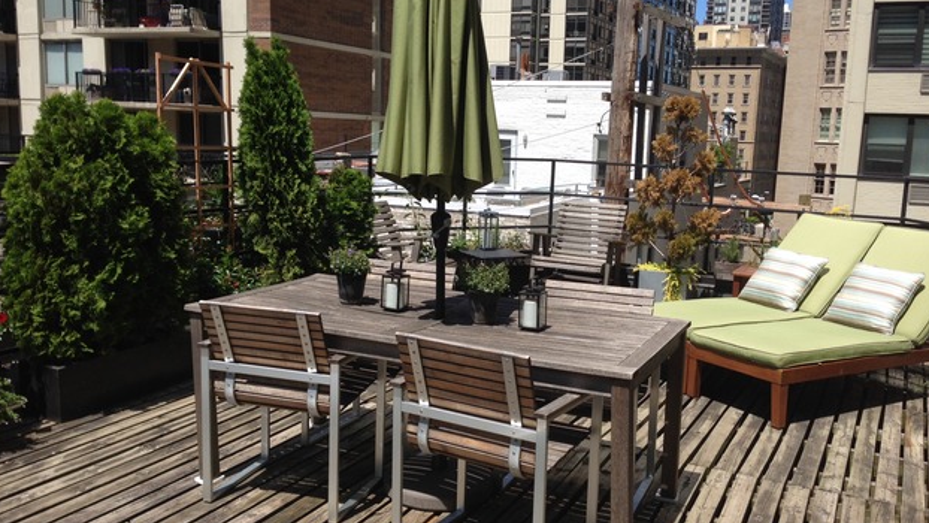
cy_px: 273
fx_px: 912
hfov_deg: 54.0
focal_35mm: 37
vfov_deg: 32.0
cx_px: 470
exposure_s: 1/1550
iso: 50
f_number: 2.4
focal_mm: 4.12
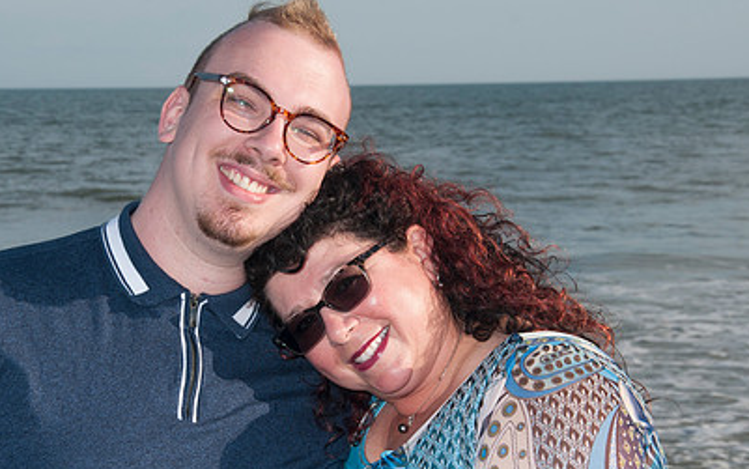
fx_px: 2614
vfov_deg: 10.2
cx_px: 314
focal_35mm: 128
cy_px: 253
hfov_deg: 16.3
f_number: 11
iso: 100
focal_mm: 58
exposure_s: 1/250
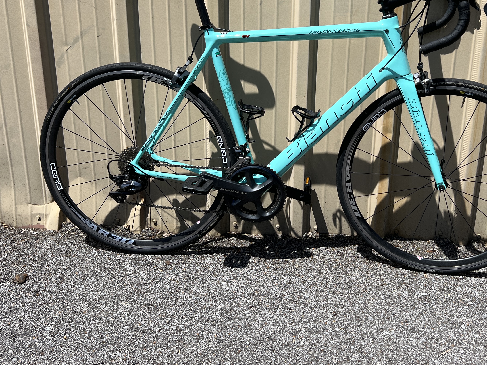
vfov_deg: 36.5
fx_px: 549
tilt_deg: -16.8
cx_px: 288
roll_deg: -1.5
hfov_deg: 47.6
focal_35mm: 39
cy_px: 123
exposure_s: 1/4630
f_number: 1.5
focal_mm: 5.7
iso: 50
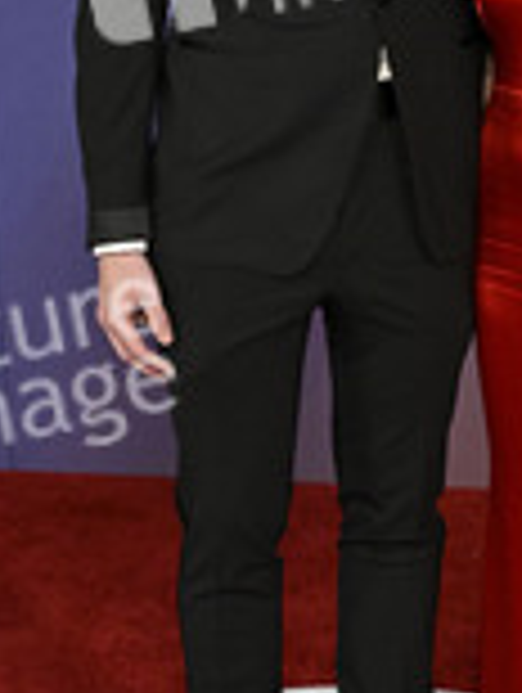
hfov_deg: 13.8
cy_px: 162
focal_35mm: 107
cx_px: 436
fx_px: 2145
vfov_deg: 18.2
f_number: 4
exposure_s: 1/320
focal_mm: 43
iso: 2000
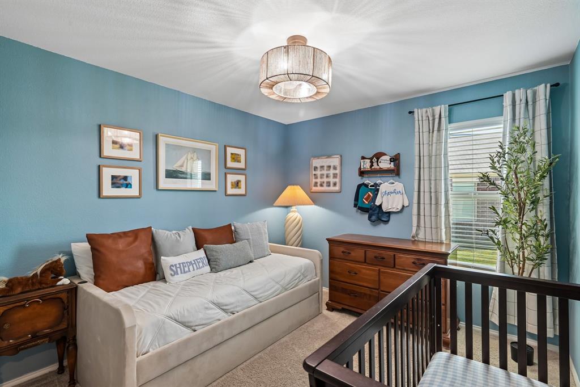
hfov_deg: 95.0
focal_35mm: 16
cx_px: 290
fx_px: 266
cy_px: 194
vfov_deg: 72.0
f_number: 8
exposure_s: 1/25
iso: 400
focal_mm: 16.5
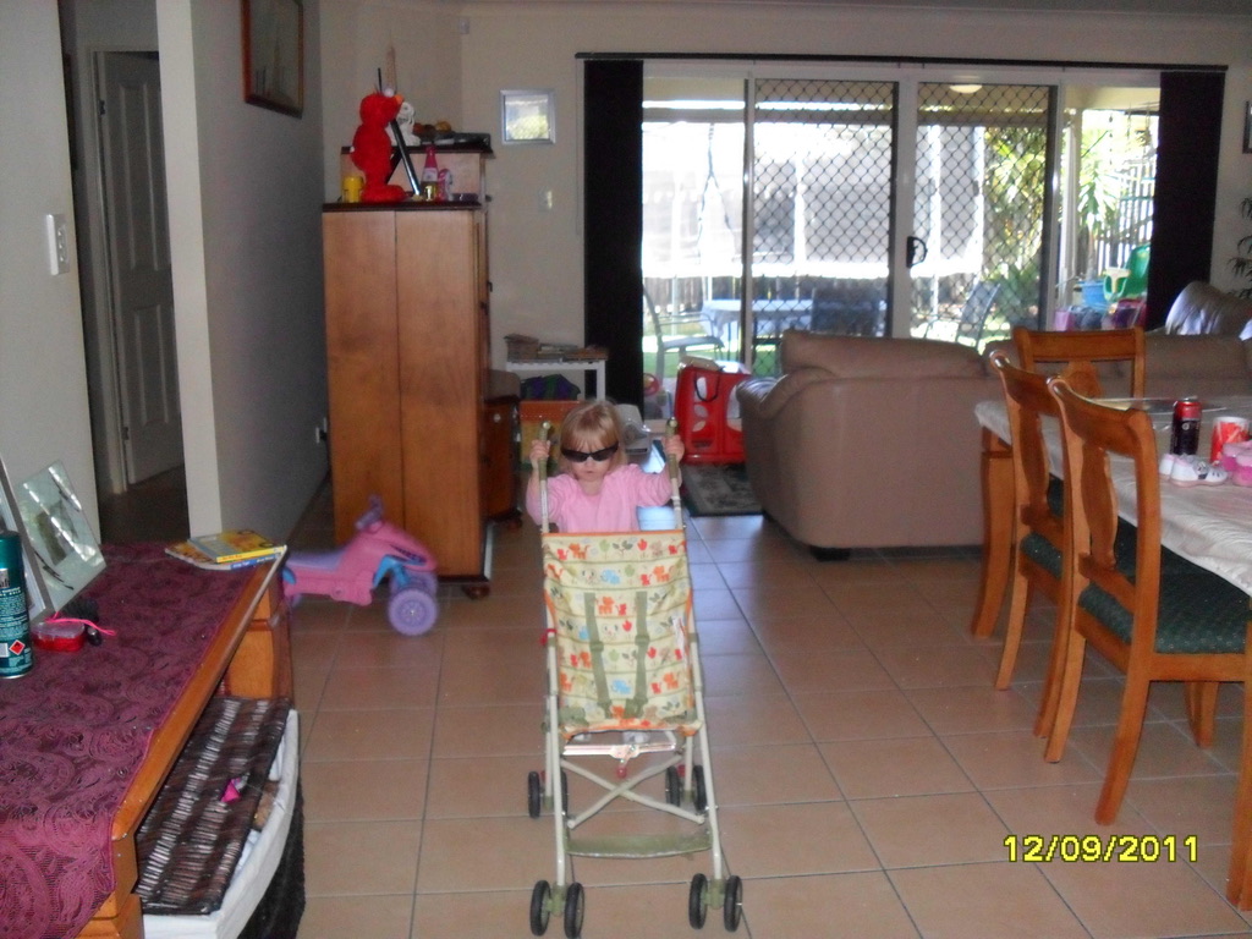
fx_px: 1266
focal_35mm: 35
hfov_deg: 52.6
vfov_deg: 40.7
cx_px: 626
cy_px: 470
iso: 400
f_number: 3
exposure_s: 1/45
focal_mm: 6.3
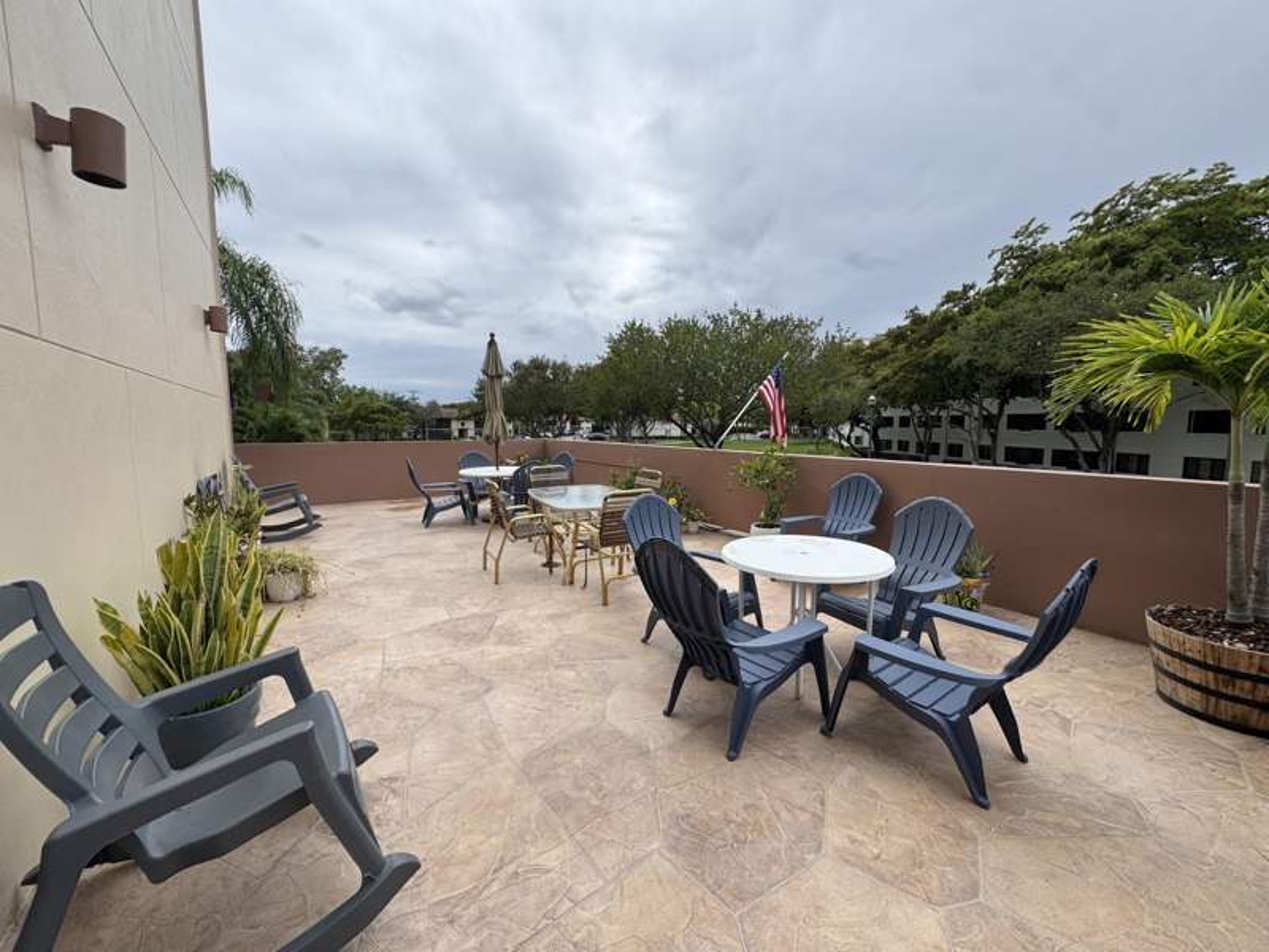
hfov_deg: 102.1
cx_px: 634
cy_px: 476
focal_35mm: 14
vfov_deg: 85.7
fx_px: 513
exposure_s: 1/1236
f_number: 2.2
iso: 40
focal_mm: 2.22
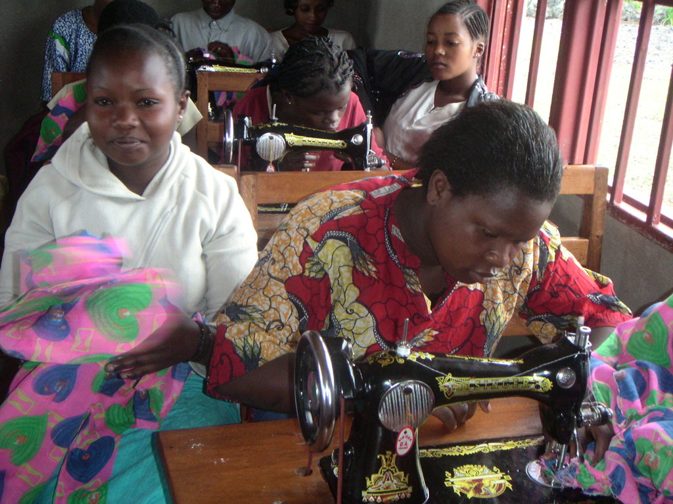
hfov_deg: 39.7
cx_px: 336
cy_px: 252
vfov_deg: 30.3
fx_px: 933
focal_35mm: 48
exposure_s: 1/50
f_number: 2.9
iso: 160
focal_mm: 7.4
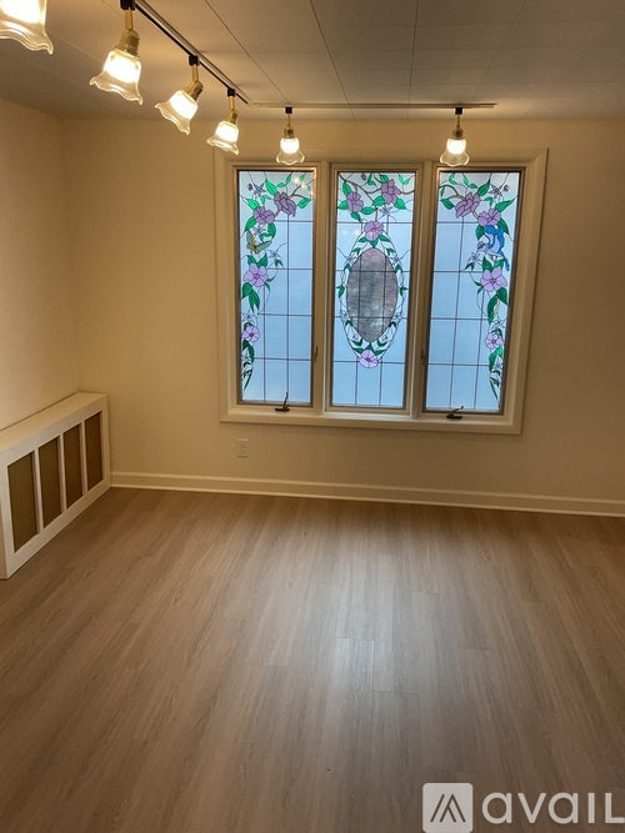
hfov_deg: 48.2
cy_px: 416
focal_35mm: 29
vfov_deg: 61.7
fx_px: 698
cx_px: 312
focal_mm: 3
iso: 50
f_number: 1.8
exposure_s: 1/120
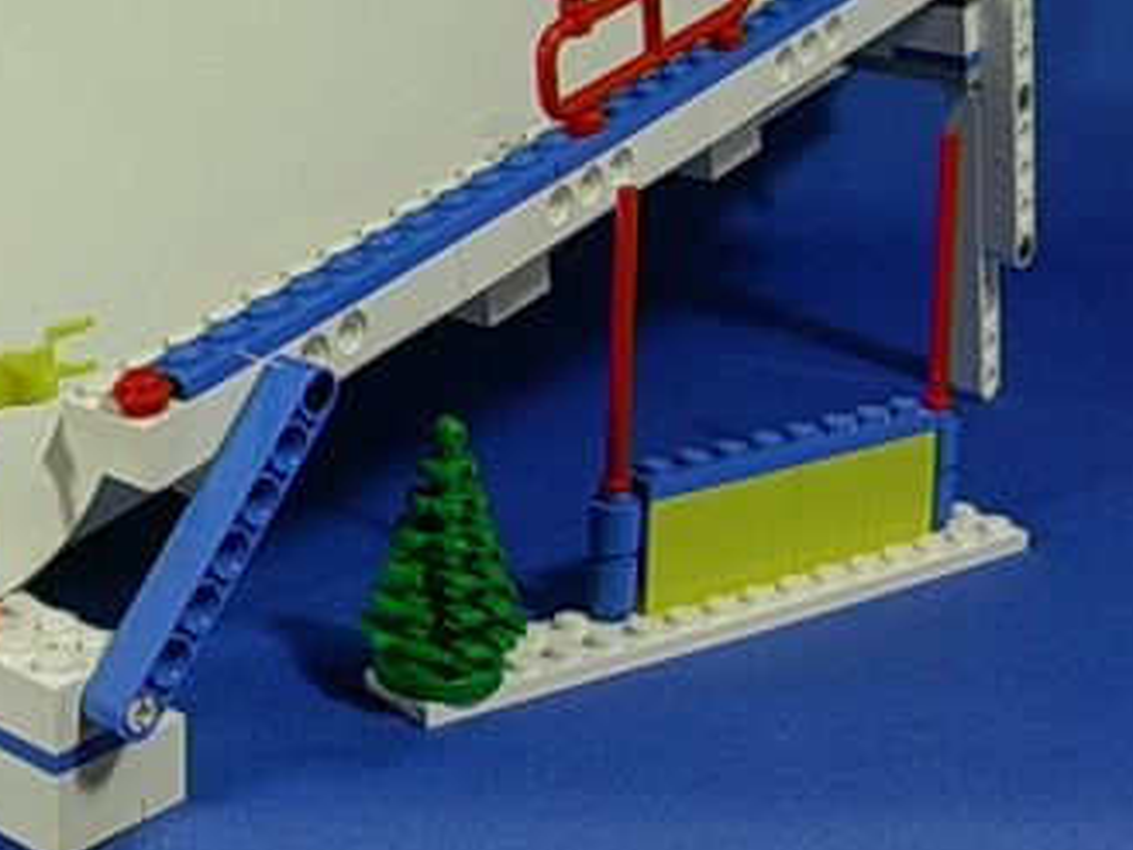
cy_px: 162
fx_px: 2357
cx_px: 141
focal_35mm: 72
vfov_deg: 20.2
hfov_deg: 26.2
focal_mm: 5.6
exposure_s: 1/28.5
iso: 70
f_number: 2.7
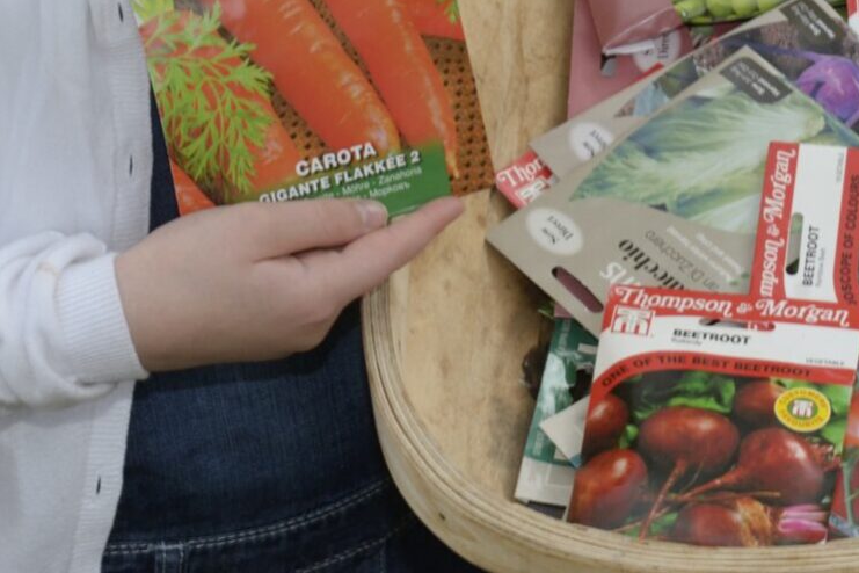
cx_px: 314
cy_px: -331
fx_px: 5106
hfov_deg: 9.6
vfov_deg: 6.3
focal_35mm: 214
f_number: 13
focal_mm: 62
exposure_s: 1/80
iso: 400
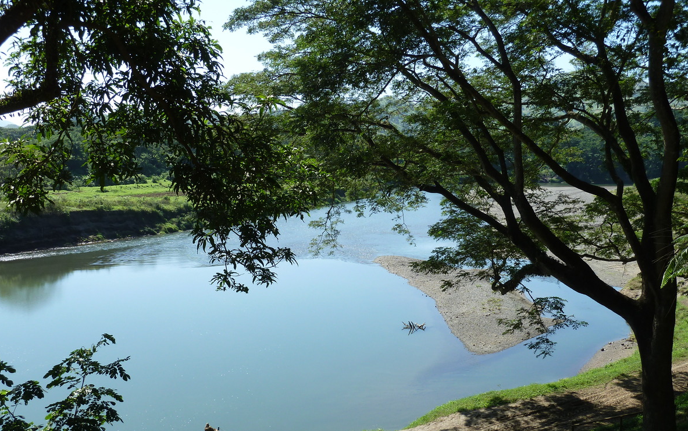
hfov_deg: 46.2
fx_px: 806
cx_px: 347
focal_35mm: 43
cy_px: 249
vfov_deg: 29.8
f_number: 4
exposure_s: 1/320
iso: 80
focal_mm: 6.5
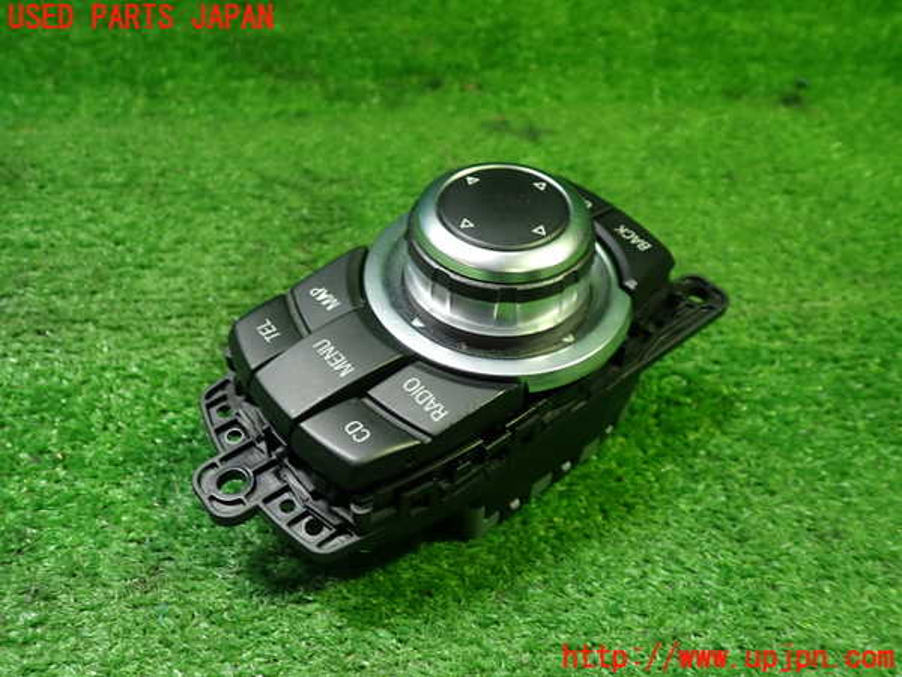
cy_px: 338
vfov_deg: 46.8
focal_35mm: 30
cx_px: 451
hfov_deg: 60.0
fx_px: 782
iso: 200
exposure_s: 1/40
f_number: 2.3
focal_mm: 5.4
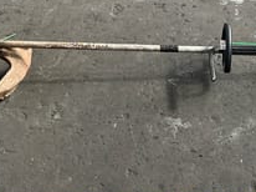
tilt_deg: -38.4
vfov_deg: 21.5
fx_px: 502
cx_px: 175
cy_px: 59
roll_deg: +2.9
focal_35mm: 68
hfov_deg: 28.4
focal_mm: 3
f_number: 1.8
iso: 80
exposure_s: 1/60
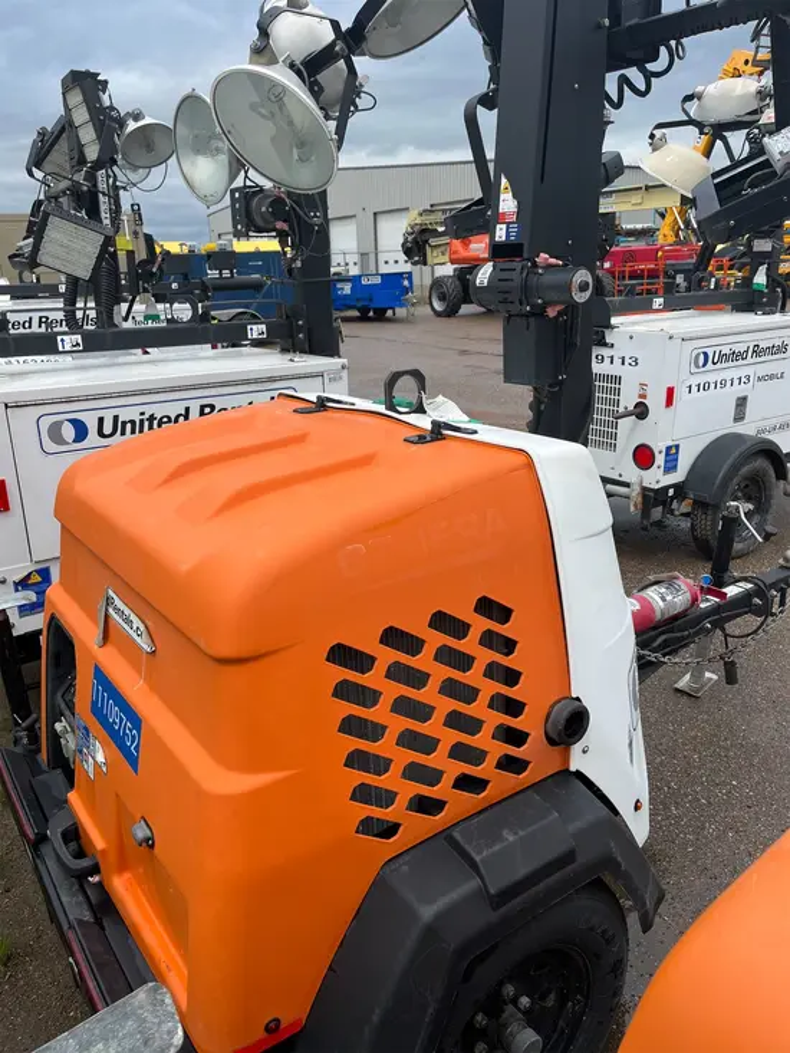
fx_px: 791
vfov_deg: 67.3
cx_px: 395
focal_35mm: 26
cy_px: 526
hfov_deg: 53.1
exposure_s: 1/1992
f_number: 1.6
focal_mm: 5.1
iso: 50
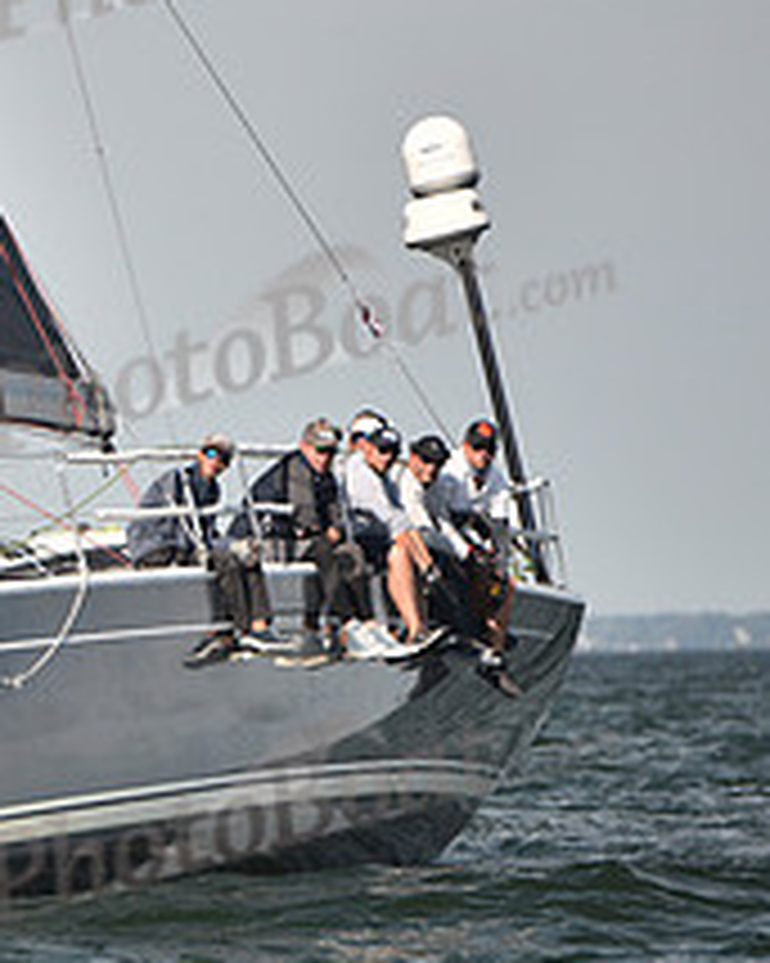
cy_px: 637
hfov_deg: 3.0
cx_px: -248
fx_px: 14538
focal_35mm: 510
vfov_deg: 3.8
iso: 250
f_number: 3.5
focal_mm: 200
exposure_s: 1/1250
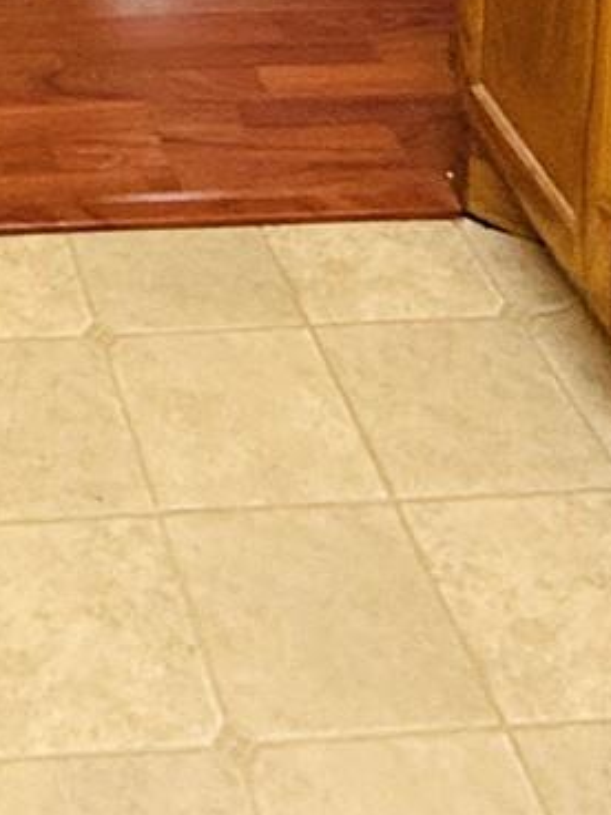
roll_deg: +0.4
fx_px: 1836
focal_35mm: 78
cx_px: -224
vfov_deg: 17.4
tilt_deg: -3.7
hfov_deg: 17.5
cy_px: -844
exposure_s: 1/60
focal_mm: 2.22
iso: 200
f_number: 2.2
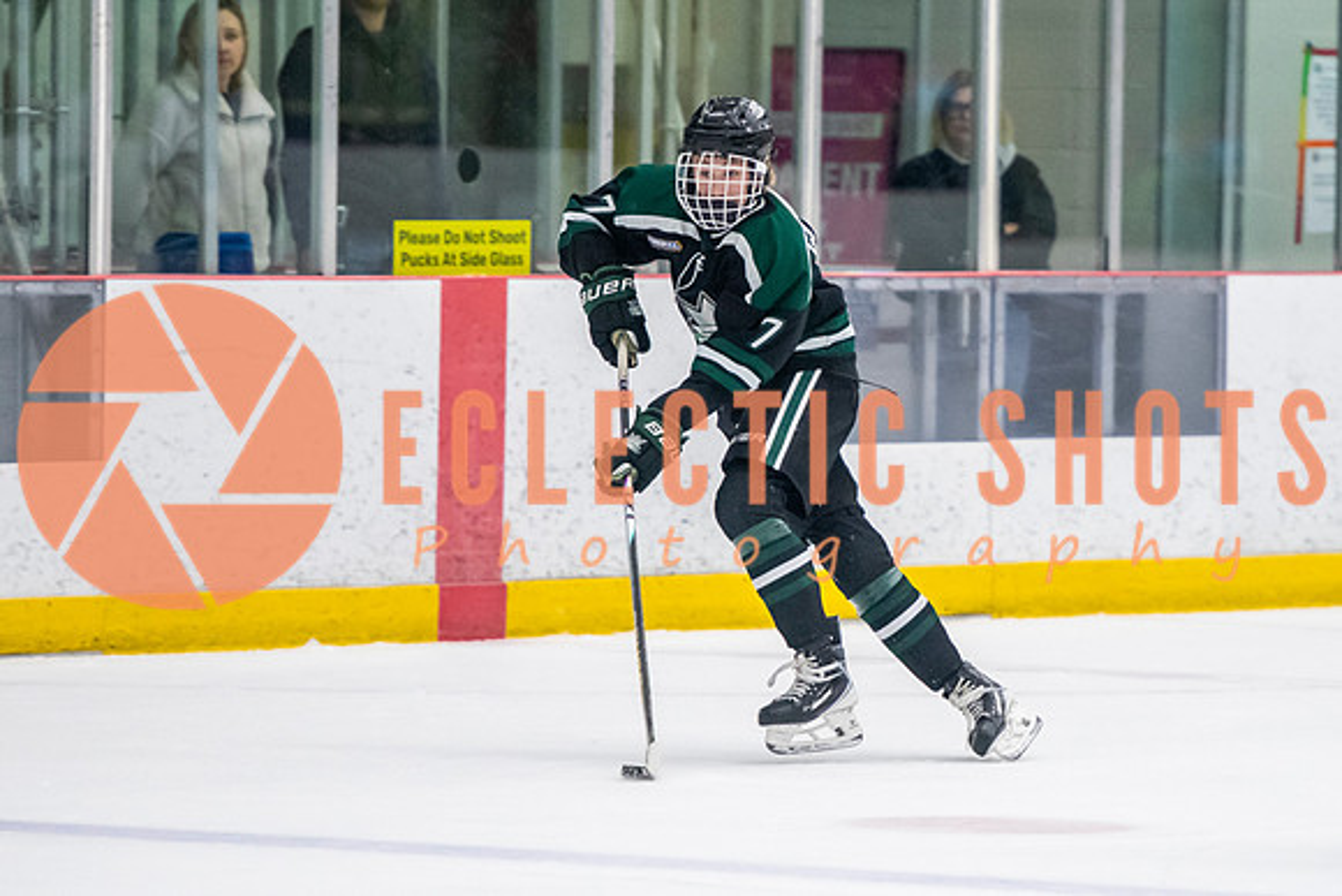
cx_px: 881
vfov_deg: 3.9
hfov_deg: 5.8
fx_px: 13163
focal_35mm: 353
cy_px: 505
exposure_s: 1/640
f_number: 3.2
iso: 3200
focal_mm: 180
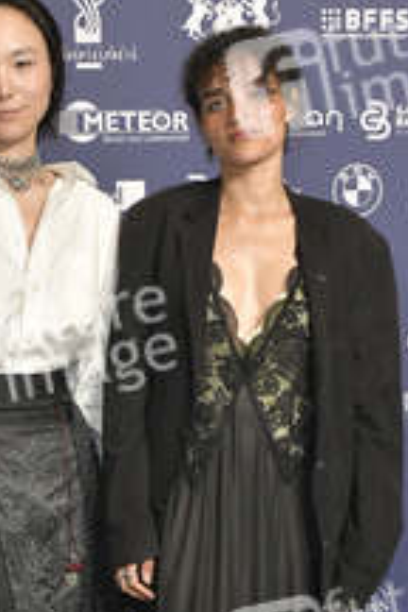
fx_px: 850
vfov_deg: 38.0
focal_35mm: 50
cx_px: 113
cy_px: 496
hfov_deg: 26.7
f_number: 6.3
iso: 2000
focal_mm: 27
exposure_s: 1/200
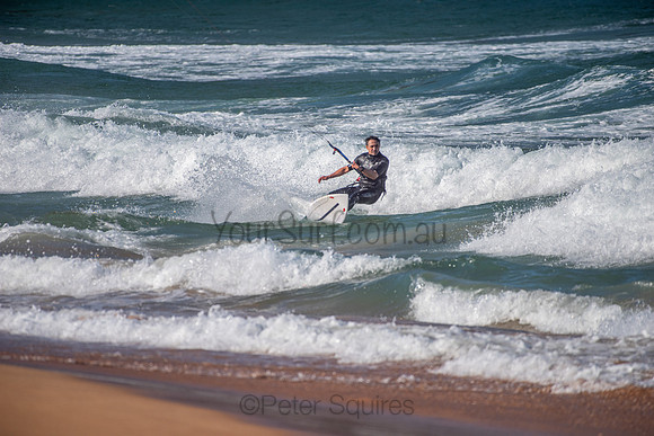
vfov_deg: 2.8
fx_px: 9085
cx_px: 327
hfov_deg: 4.1
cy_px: 218
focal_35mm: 500
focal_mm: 500
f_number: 5.6
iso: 125
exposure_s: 1/2000
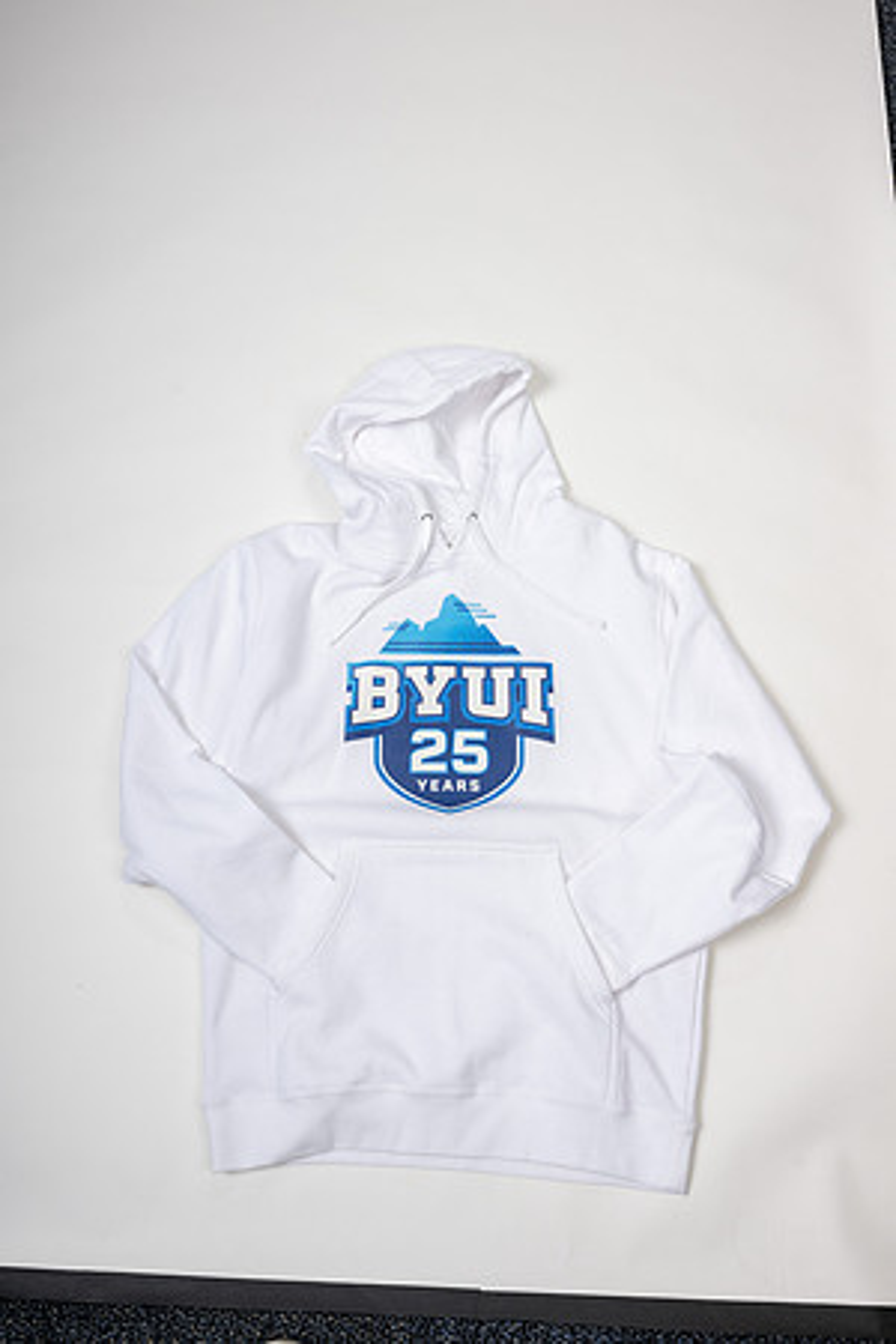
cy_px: 672
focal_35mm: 31
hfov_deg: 42.3
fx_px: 1157
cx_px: 448
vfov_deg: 60.3
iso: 100
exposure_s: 1/160
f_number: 8
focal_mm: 31
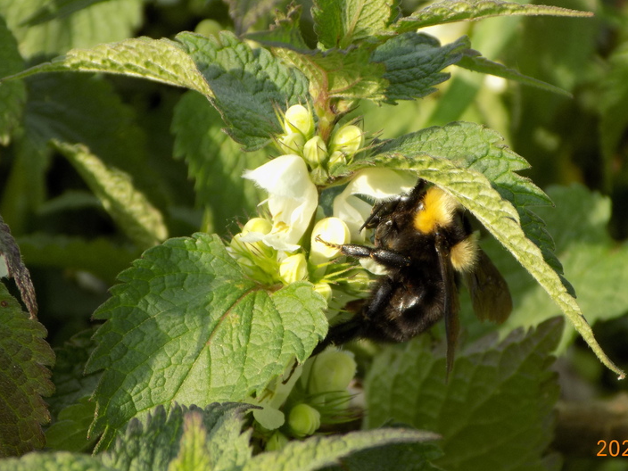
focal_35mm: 143
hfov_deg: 13.8
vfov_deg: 10.4
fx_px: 2594
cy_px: 229
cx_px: 379
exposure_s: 1/125
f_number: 4.8
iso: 80
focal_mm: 20.9
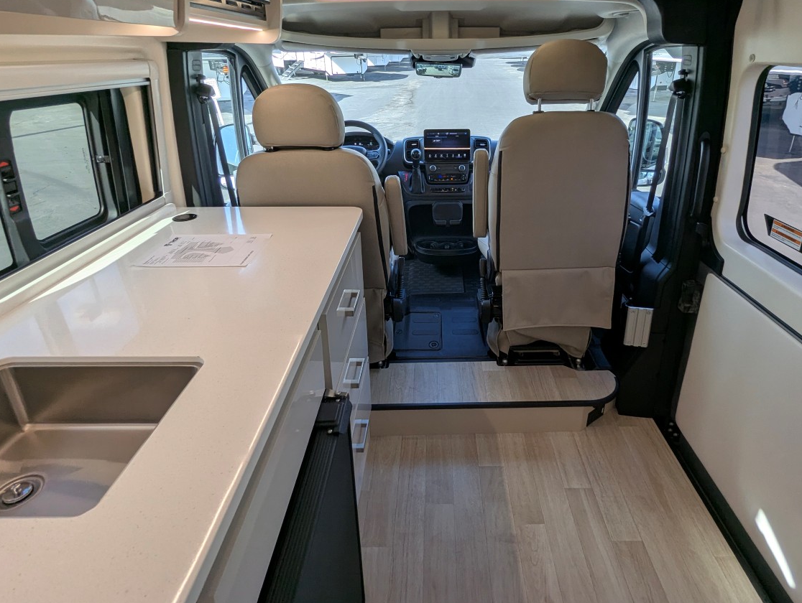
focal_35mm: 20
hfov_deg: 81.5
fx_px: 464
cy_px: 241
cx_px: 437
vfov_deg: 65.5
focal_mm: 2.35
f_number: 2.2
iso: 39
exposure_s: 1/220
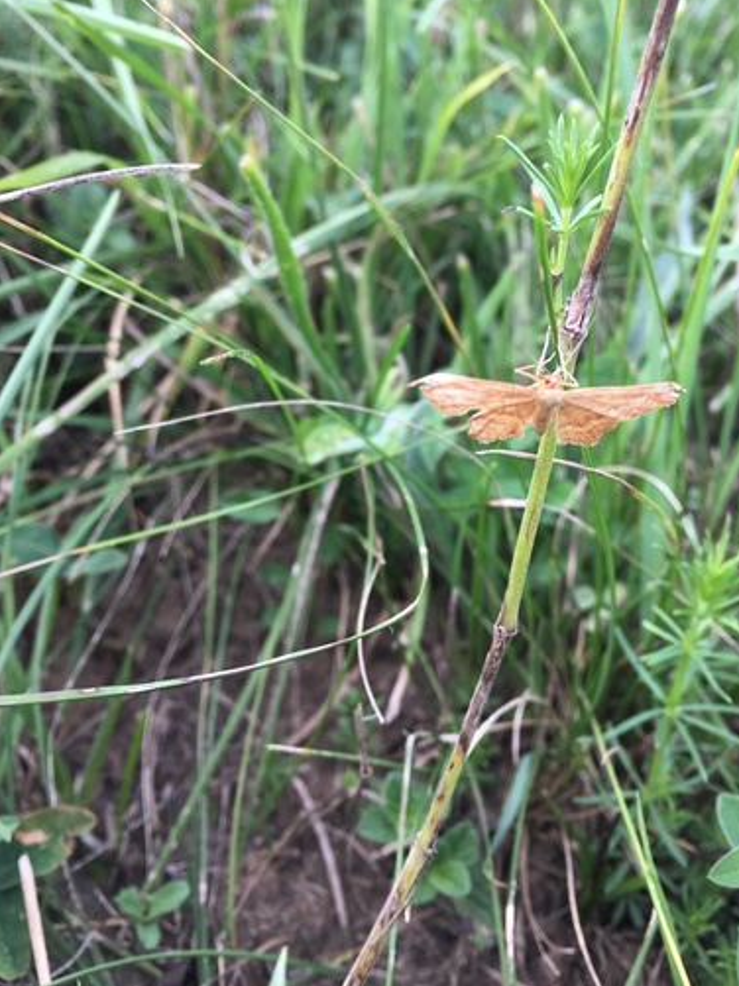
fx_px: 1054
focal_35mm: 37
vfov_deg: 50.0
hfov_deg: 38.6
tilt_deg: -24.2
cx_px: 407
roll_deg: -8.9
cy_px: 420
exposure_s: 1/100
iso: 25
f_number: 2.2
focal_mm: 4.15
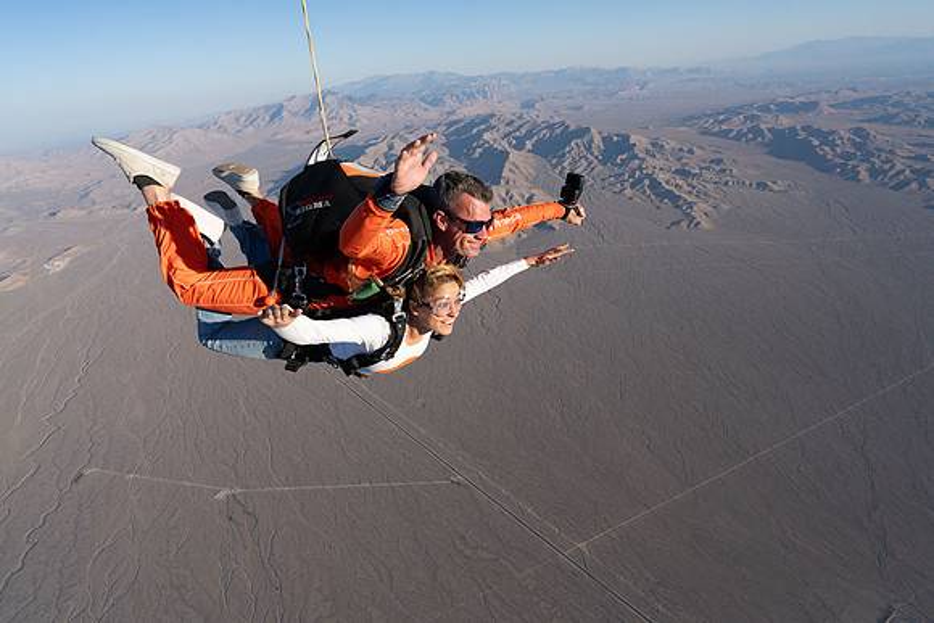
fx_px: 623
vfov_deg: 53.2
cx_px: 467
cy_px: 312
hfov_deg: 73.7
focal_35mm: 24
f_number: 8
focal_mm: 24
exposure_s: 1/2000
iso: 800
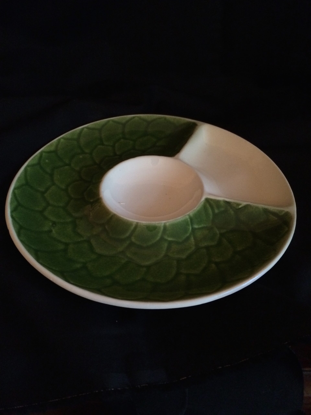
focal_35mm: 29
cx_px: 156
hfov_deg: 48.2
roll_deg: +2.5
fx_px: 347
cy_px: 208
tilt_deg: -41.2
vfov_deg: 61.7
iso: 320
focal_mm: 4.15
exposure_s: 1/15
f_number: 2.2
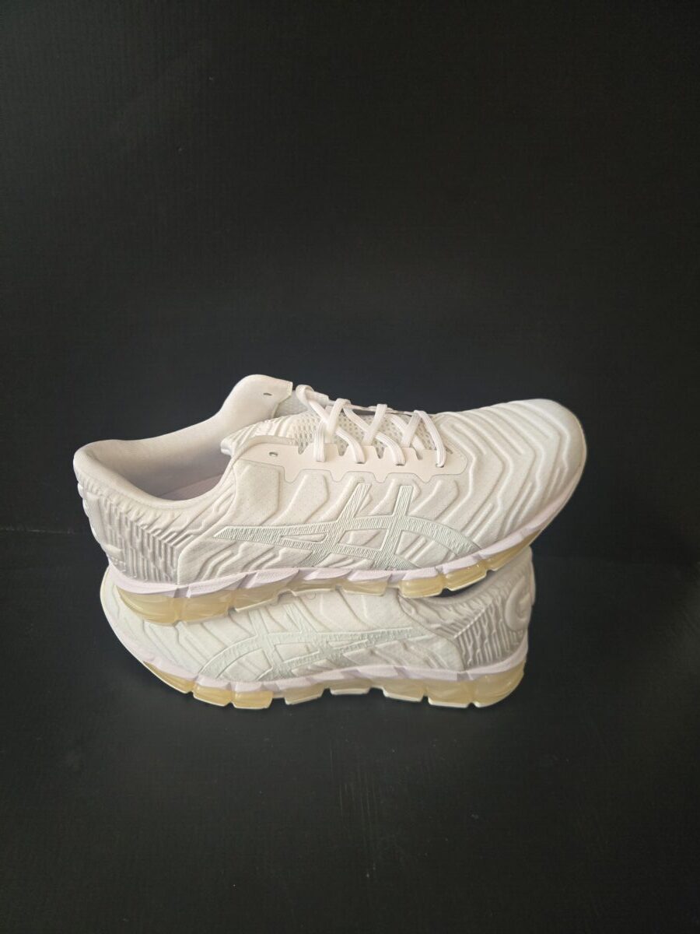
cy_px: 467
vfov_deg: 73.9
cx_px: 350
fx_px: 620
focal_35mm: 23
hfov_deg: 58.9
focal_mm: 5.4
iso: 800
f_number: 1.8
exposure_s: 1/120
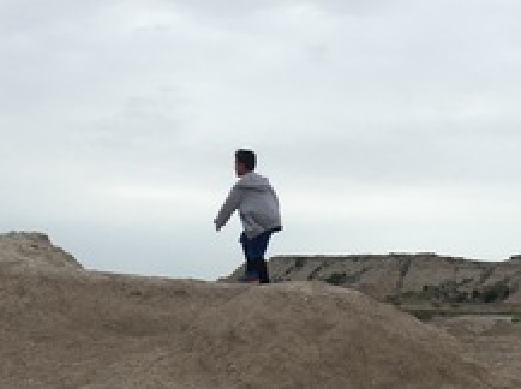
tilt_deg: +7.5
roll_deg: -2.1
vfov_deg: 19.5
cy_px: 134
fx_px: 1127
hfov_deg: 26.0
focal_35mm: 75
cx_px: 267
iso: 25
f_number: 2.2
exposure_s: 1/1789
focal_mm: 4.15
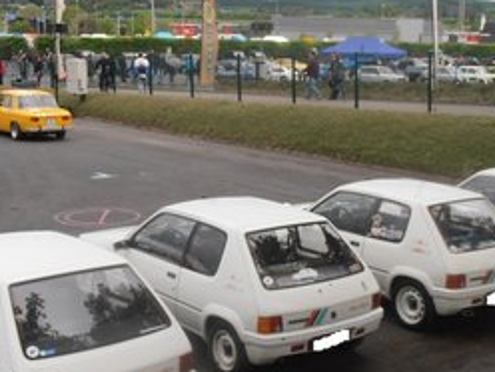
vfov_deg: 20.7
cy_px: 208
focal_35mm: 71
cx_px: 281
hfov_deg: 27.4
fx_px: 1015
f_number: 4.2
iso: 80
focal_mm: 7.87
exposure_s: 1/400
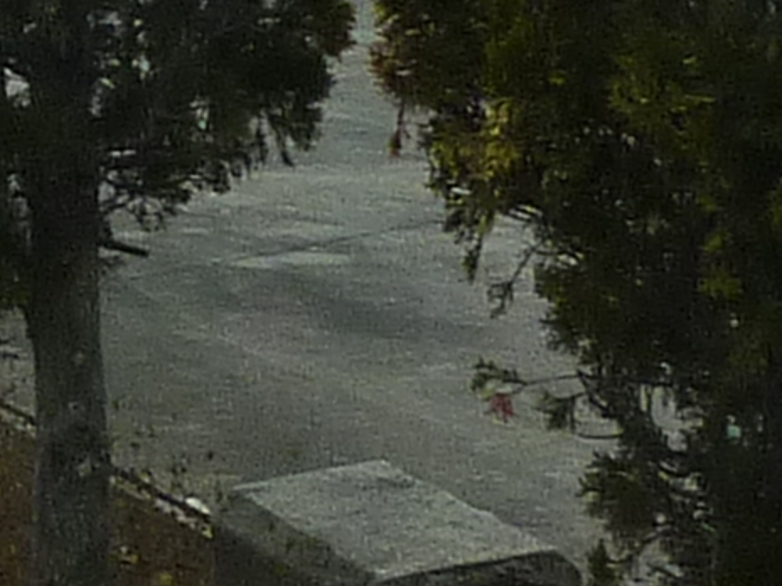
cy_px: -485
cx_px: -610
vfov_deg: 6.8
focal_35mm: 212
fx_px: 4789
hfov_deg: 8.9
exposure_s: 1/400
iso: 125
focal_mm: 4.4
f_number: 5.6
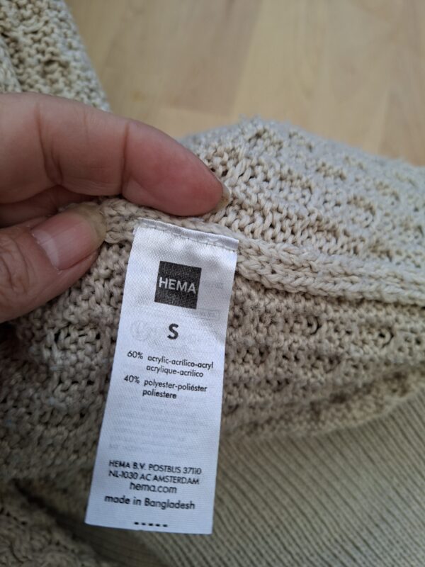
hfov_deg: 58.9
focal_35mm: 23
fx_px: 377
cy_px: 284
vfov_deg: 73.9
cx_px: 212
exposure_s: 1/133
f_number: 1.8
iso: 50
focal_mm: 5.54
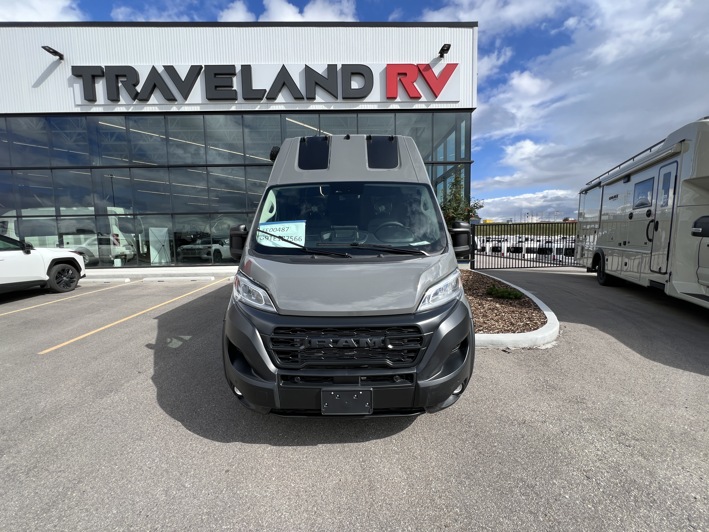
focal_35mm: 13
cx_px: 354
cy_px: 266
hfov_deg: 106.2
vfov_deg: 89.9
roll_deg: +1.5
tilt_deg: -4.8
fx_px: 266
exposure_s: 1/708
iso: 32
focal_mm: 1.57
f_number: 1.8
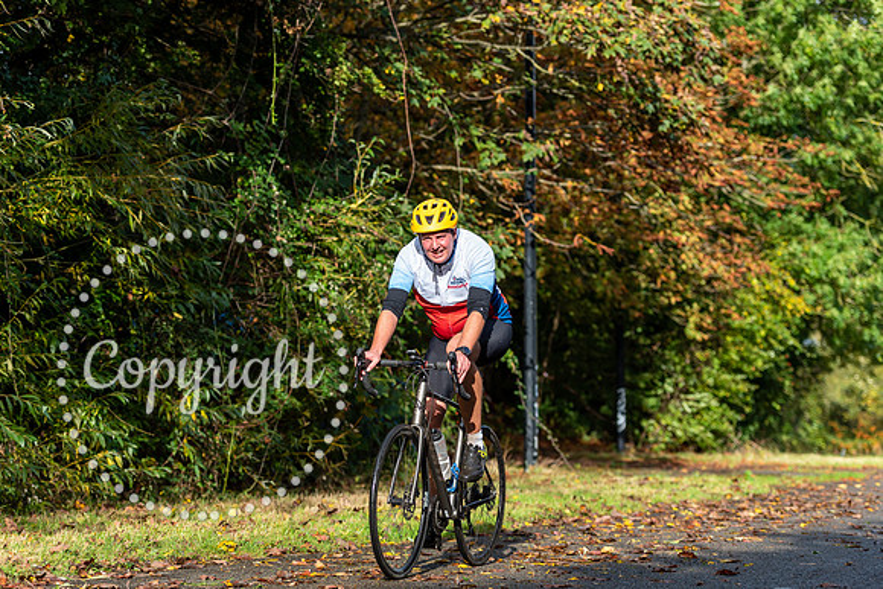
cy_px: 294
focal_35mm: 86
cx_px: 442
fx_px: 2110
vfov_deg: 15.9
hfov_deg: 23.6
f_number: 3.2
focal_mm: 86
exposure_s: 1/2000
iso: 200
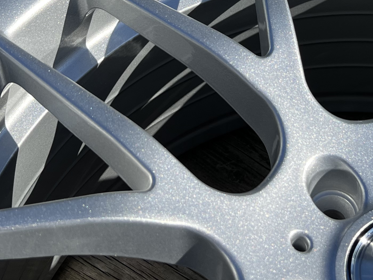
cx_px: 235
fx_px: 808
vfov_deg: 18.6
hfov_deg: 25.9
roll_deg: +2.3
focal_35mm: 75
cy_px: -53
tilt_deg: -40.5
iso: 50
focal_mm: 5.7
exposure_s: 1/3704
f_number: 1.5
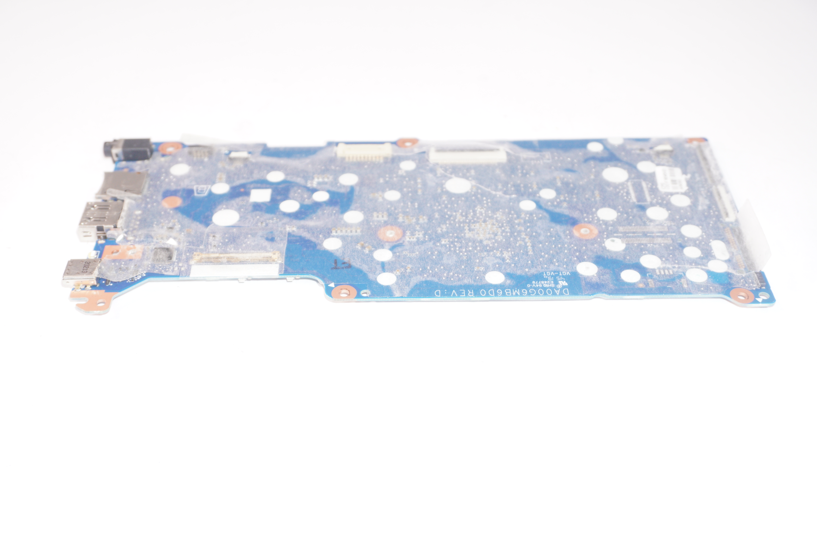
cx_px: 408
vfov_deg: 30.8
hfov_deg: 45.0
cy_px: 272
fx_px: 986
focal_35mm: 44
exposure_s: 1/160
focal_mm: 29
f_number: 6.3
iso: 320
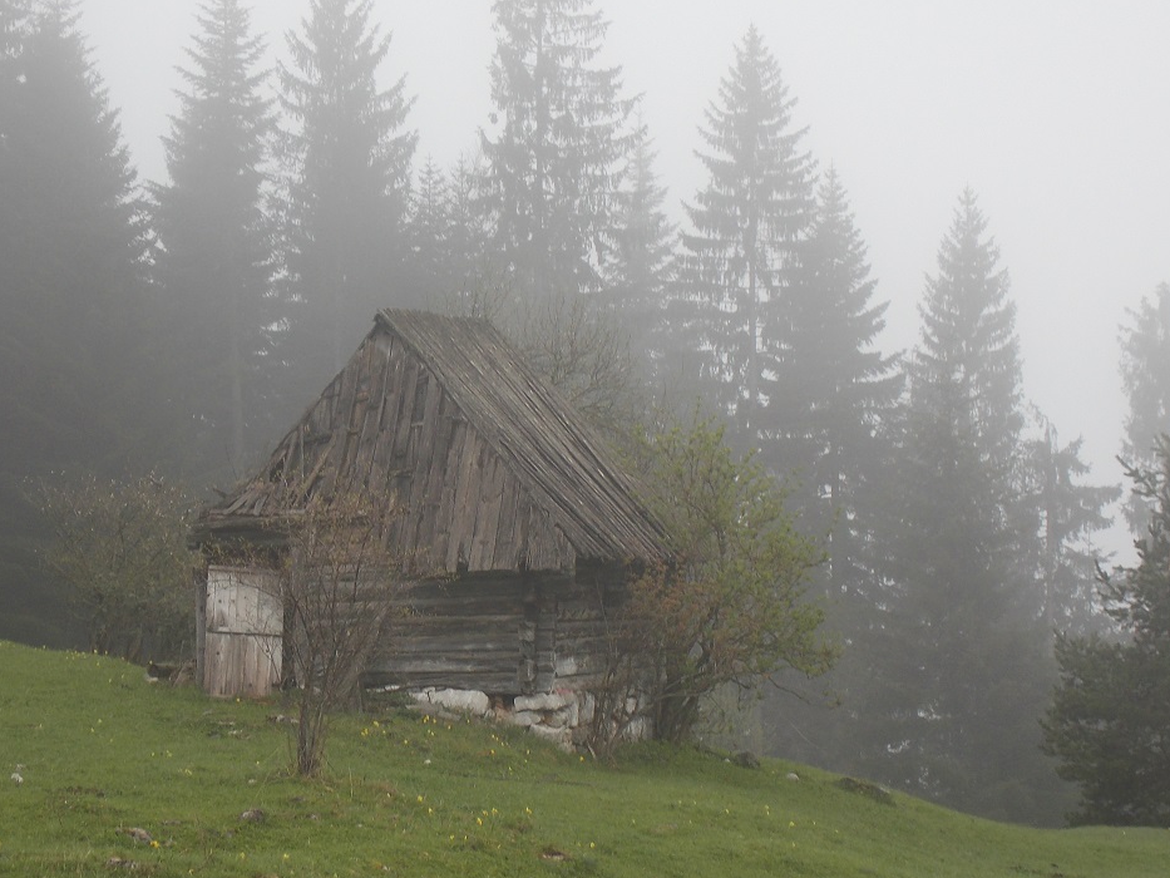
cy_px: 510
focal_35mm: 90
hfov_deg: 21.7
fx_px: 3042
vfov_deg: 16.4
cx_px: 466
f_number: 4.2
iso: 80
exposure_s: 1/80
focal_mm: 12.5
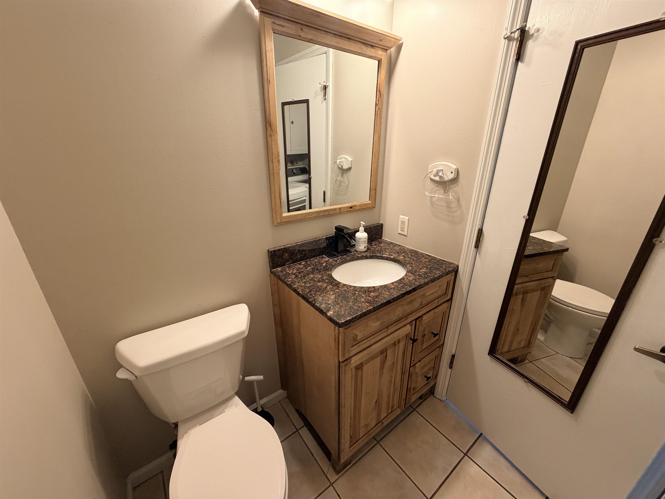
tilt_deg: -21.1
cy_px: 250
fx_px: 269
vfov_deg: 85.7
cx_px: 332
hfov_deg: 102.1
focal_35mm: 14
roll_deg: -0.1
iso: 250
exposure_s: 1/60
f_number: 2.2
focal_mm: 2.22
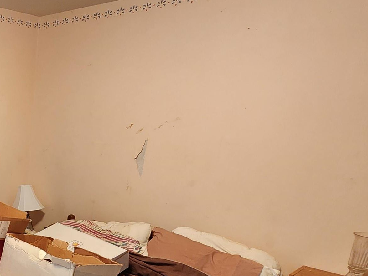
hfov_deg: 44.8
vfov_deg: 38.8
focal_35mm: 34
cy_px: 250
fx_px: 361
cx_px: -9
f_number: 2.2
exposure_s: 1/30
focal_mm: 2.2
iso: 320
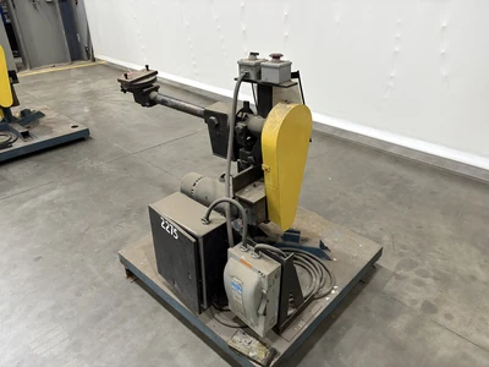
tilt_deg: -27.9
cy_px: 184
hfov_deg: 67.3
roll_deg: -0.2
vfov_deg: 53.1
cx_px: 244
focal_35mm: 26
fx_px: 367
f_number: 1.6
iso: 400
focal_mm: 5.96
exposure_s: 1/60
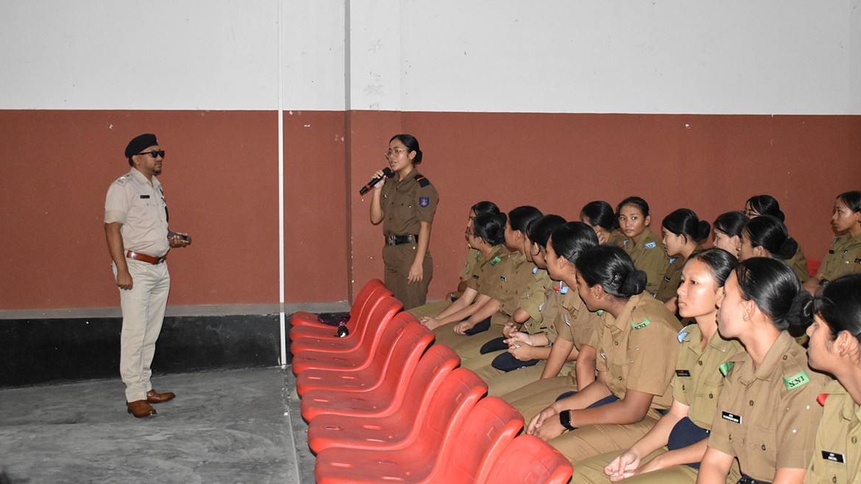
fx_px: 1062
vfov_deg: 25.7
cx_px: 429
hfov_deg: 44.1
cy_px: 214
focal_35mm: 47
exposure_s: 1/60
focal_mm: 29
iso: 4000
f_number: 4.2
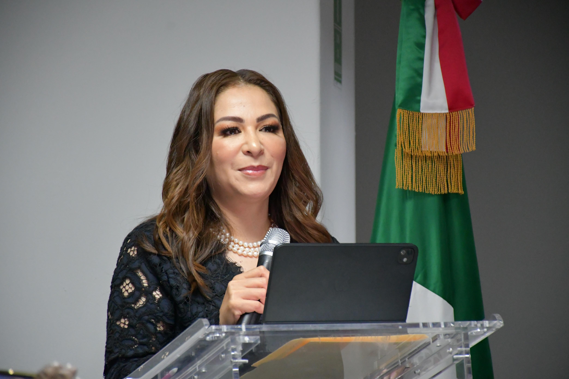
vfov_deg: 6.5
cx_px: 284
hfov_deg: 9.8
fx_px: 3319
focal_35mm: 210
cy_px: 190
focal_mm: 140
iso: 6400
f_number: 5.6
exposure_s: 1/160
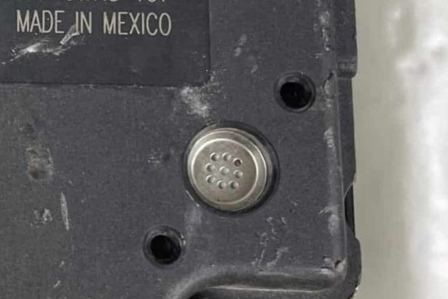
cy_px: -7
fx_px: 1257
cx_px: -114
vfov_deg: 13.4
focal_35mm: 101
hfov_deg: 18.9
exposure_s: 1/100
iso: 64
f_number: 1.6
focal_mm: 4.2
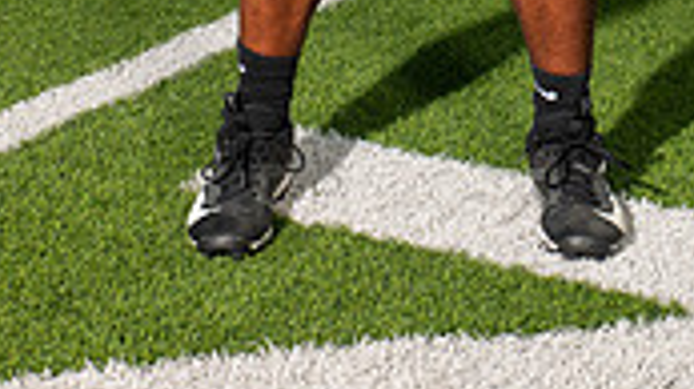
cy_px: -477
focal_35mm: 120
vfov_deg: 9.2
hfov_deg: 17.8
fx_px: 2207
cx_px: 449
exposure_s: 1/320
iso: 200
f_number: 7.1
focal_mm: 44
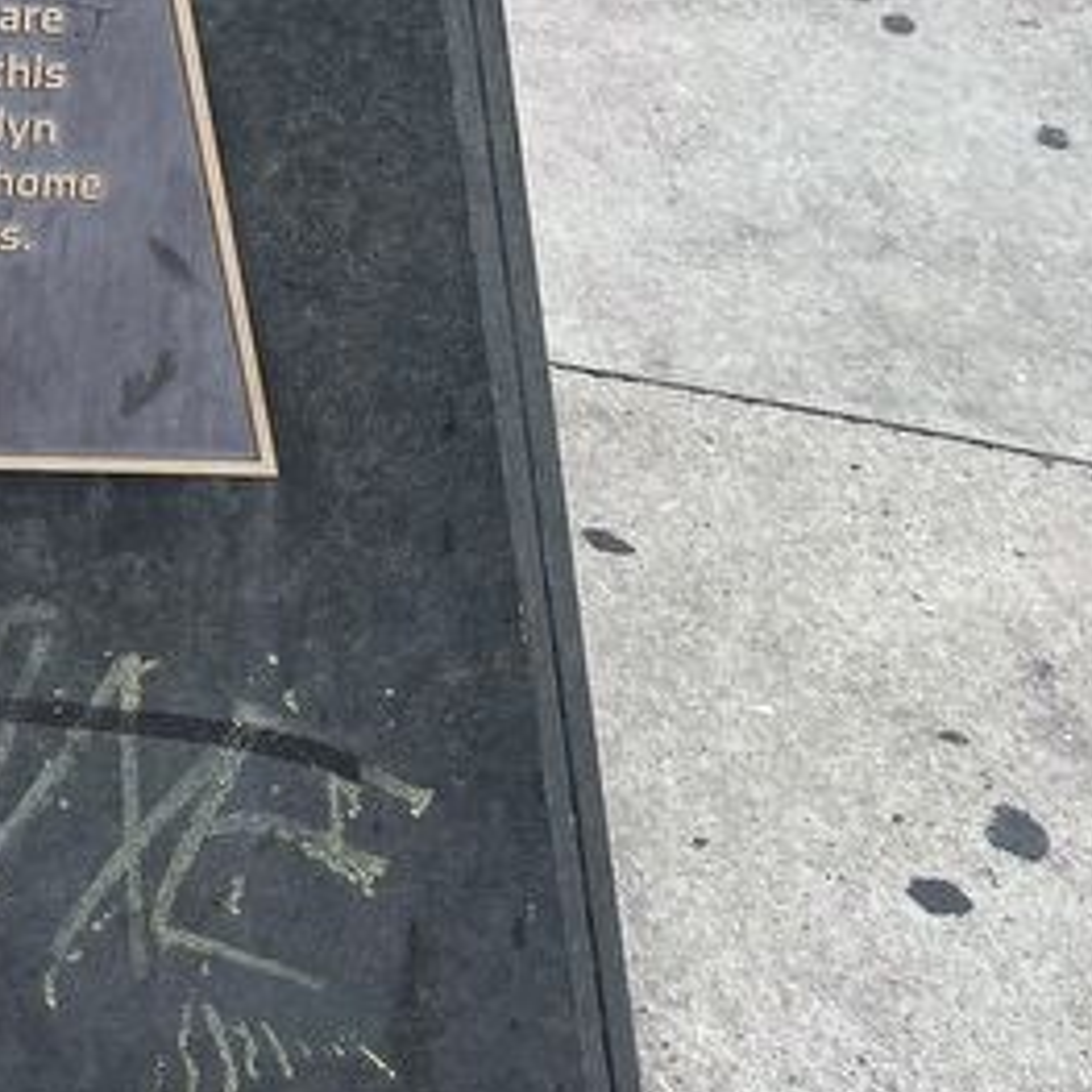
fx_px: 2498
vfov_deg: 24.1
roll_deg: -3.6
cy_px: 170
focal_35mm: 70
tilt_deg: -35.8
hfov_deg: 22.5
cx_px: -253
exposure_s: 1/787
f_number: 1.6
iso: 50
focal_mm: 5.1
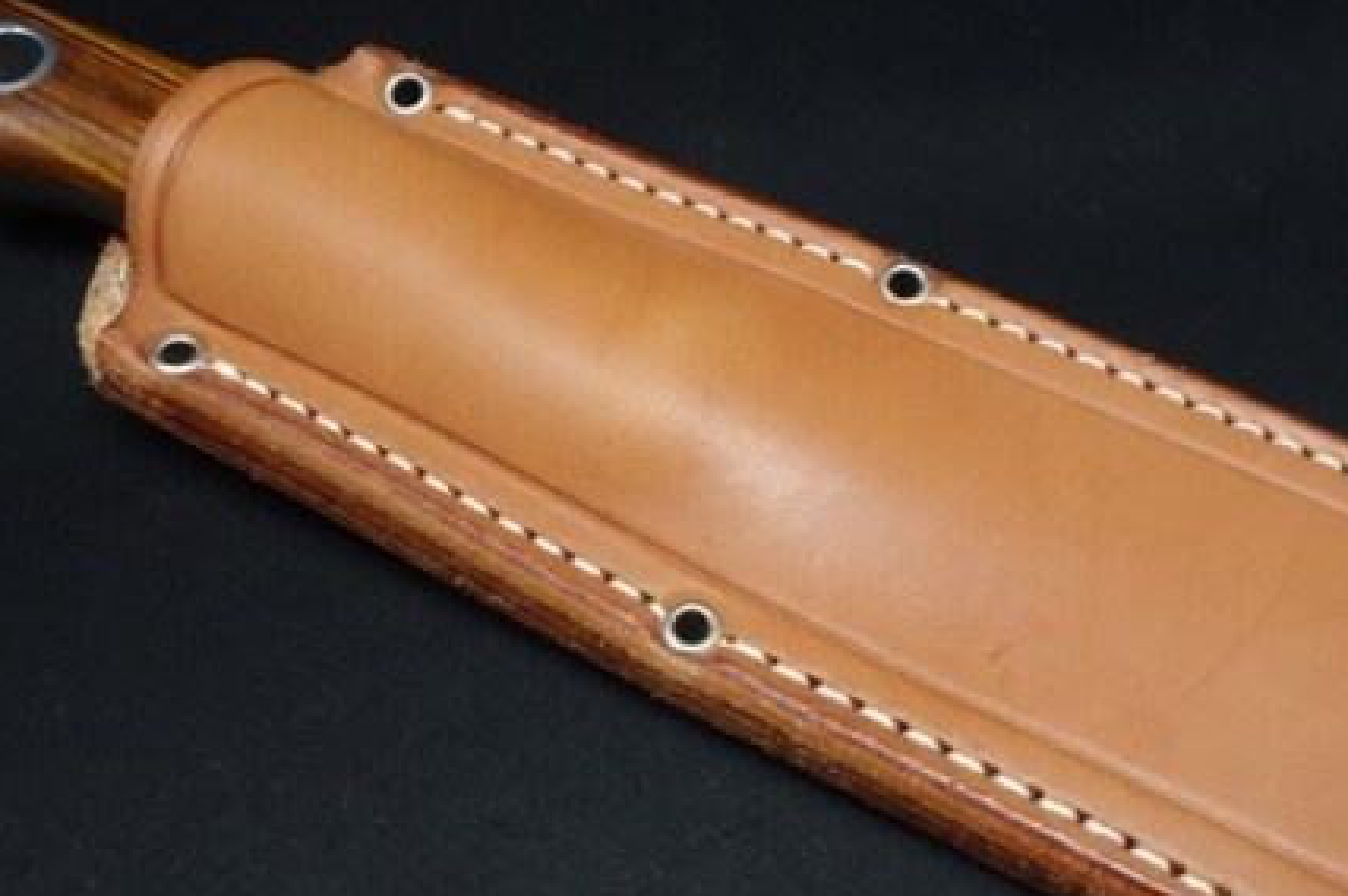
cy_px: 536
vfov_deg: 31.8
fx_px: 1571
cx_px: 777
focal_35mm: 42
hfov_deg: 46.3
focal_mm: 10.4
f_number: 11
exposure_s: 1/30
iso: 1250
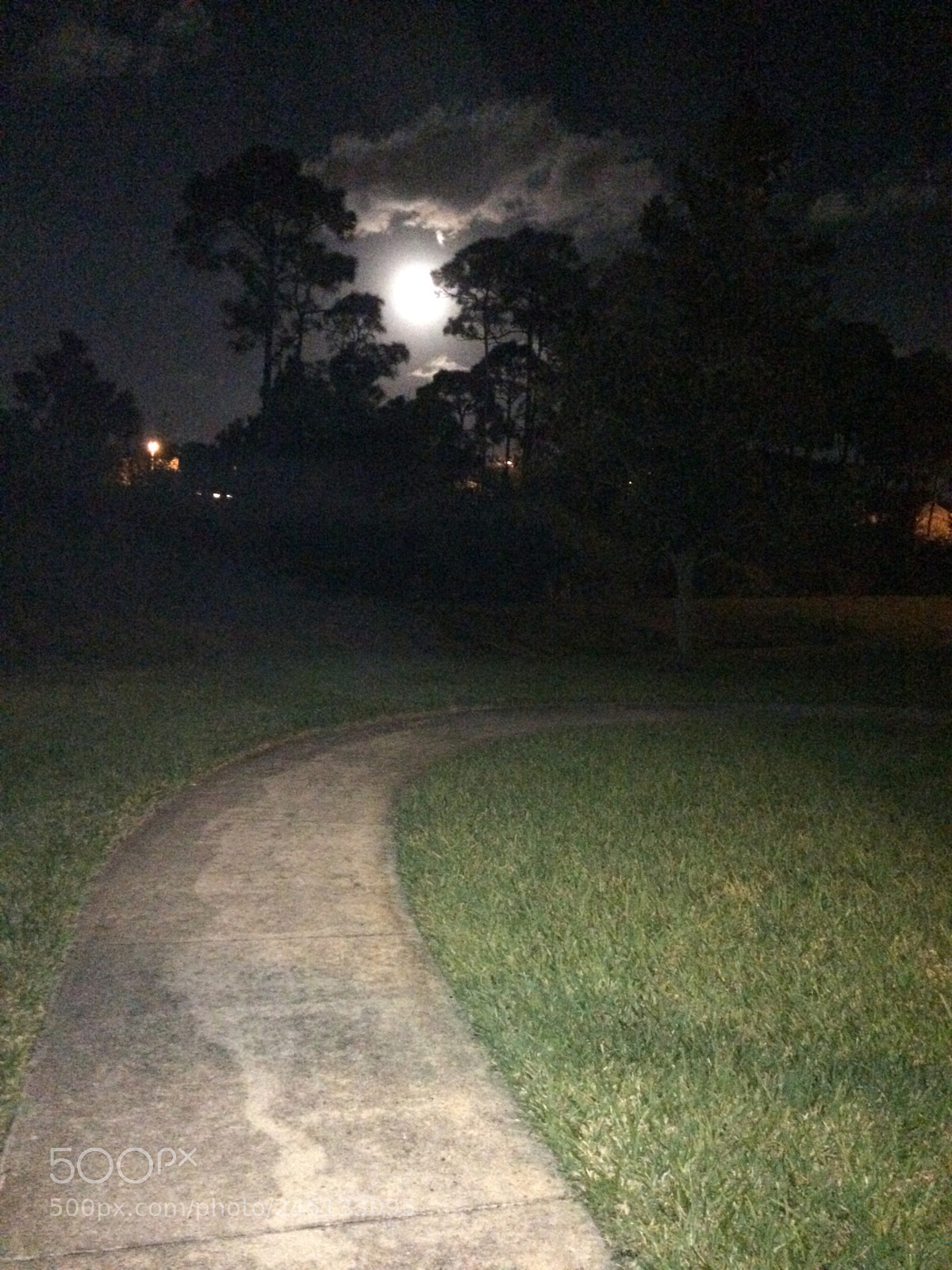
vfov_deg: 61.7
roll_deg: -4.4
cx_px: 476
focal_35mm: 29
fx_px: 1063
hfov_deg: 48.2
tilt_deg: -6.6
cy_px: 635
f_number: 2.2
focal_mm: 4.15
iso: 2000
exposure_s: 1/16
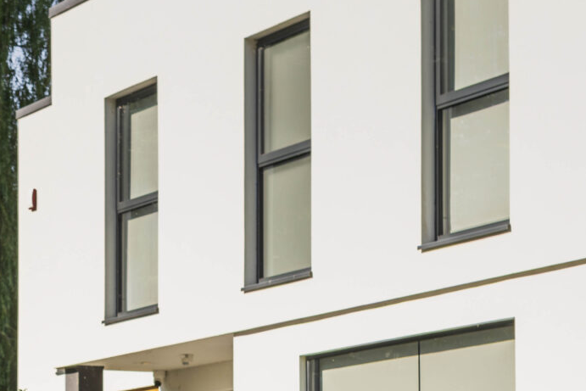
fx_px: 2230
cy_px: 484
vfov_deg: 9.9
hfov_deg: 14.5
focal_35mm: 137
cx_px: -134
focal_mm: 37
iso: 50
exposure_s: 1/250
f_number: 5.6
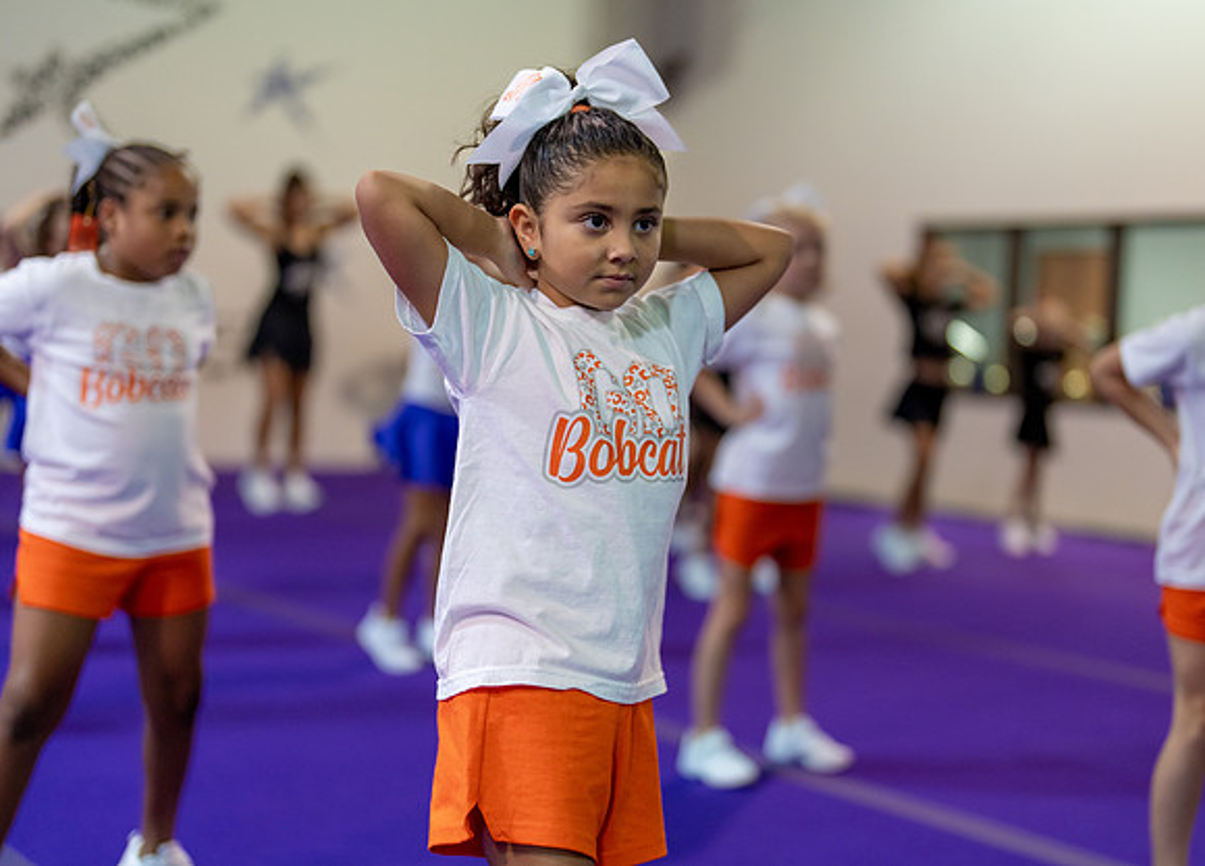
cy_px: 423
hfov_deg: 33.4
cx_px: 654
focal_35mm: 58
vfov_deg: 24.4
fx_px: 2006
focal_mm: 50
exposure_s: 1/320
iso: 640
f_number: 1.2
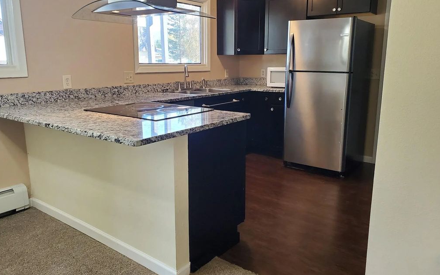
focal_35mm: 28
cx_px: 220
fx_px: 336
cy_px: 131
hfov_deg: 66.5
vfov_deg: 44.5
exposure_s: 1/120
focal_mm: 4.3
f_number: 2.4
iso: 320
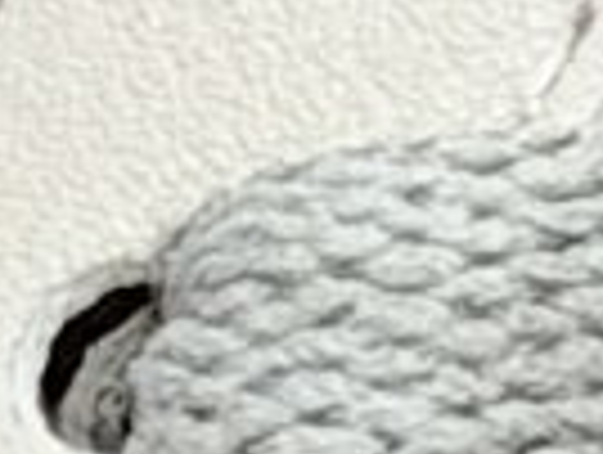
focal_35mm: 381
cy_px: -620
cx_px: 1638
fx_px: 6649
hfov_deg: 5.0
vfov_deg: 3.9
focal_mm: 6.76
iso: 64
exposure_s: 1/364
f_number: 1.78
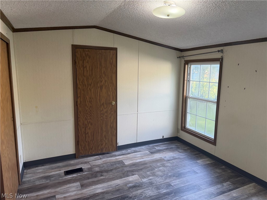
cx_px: 134
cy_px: 100
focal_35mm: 24
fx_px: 185
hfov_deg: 71.6
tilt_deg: -8.0
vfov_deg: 56.8
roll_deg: -1.2
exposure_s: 1/120
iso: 100
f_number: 1.78
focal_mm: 6.76
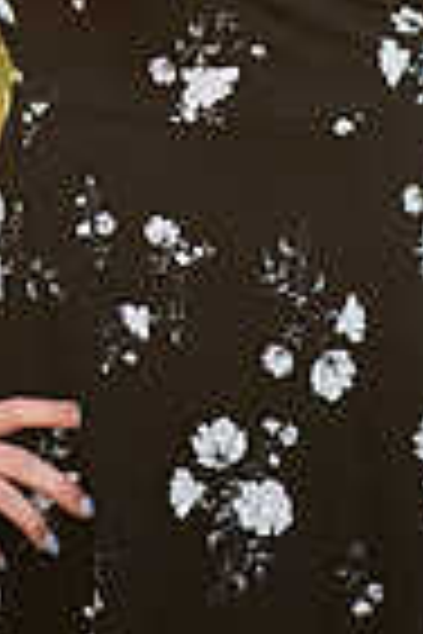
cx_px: 158
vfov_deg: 7.5
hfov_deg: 5.1
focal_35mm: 271
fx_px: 4776
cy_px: -252
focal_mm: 85
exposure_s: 1/400
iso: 125
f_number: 1.8
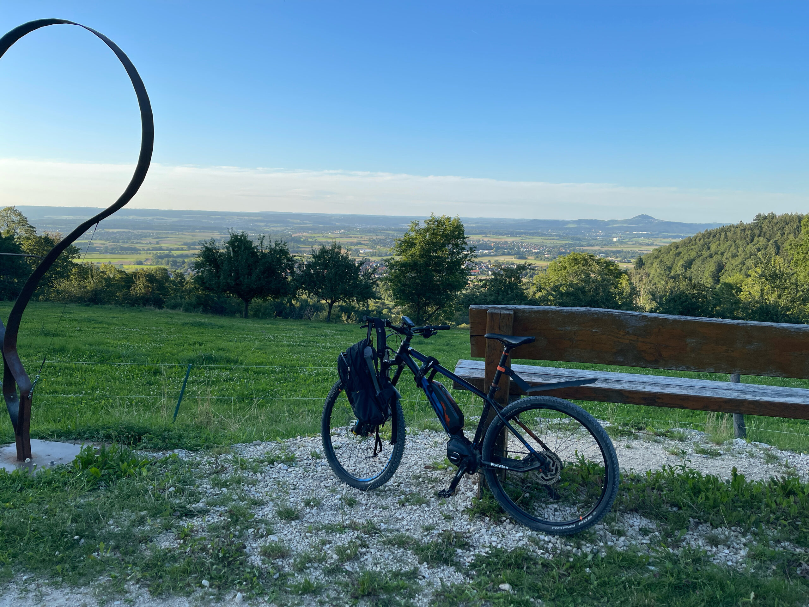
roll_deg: -1.8
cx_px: 404
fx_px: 584
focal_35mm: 25
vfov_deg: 54.9
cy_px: 304
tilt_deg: -8.9
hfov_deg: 69.4
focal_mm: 5.1
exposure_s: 1/1513
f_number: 1.6
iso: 32
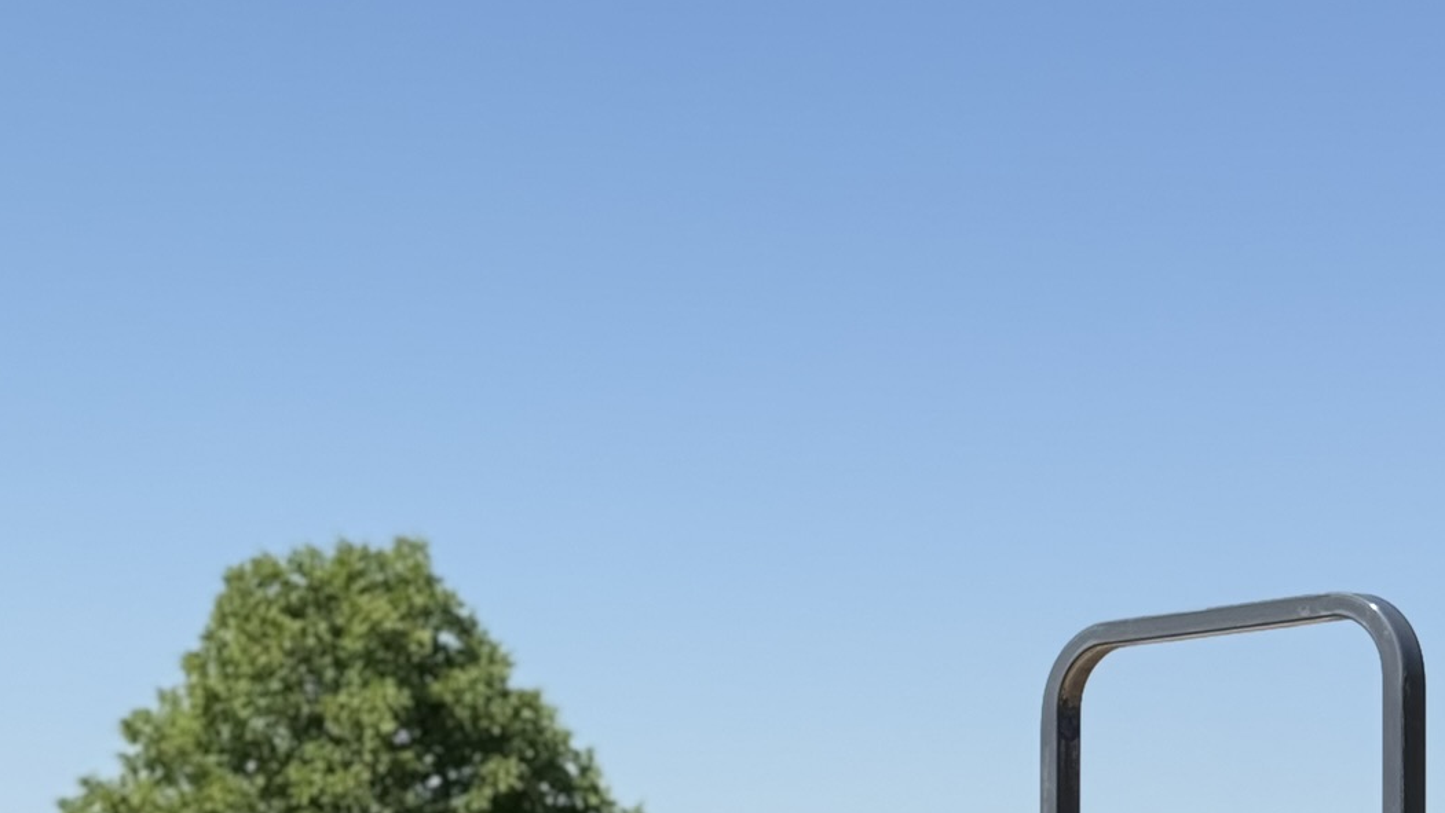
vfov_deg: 11.3
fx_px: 3909
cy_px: 1268
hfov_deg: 20.9
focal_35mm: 102
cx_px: 678
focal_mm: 6.76
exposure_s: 1/1980
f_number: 1.78
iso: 100
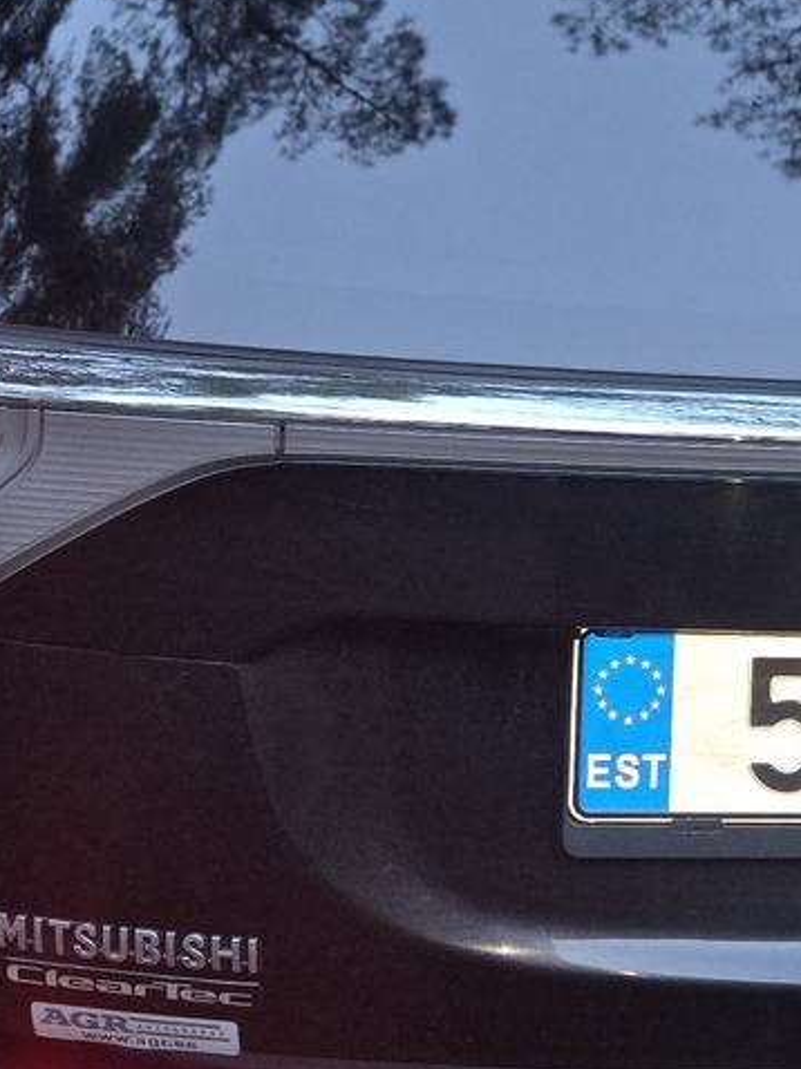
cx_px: 929
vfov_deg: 25.3
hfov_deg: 18.3
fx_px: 2378
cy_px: 398
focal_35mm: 77
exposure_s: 1/100
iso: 200
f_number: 1.8
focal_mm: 5.4
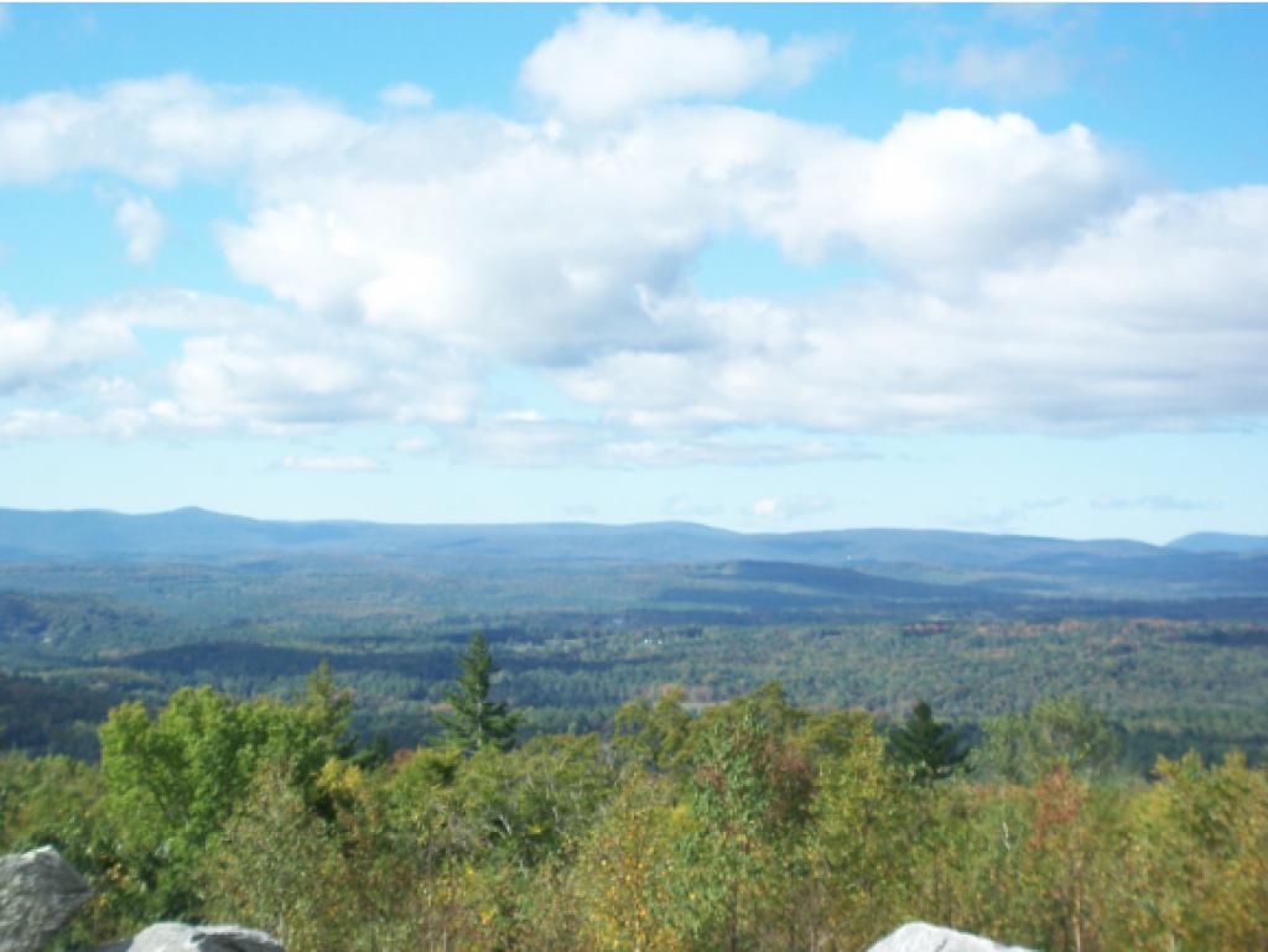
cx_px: 634
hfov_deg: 25.6
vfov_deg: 19.4
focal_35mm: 76
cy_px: 476
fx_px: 2785
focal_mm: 12.4
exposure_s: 1/320
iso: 64
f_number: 4.2
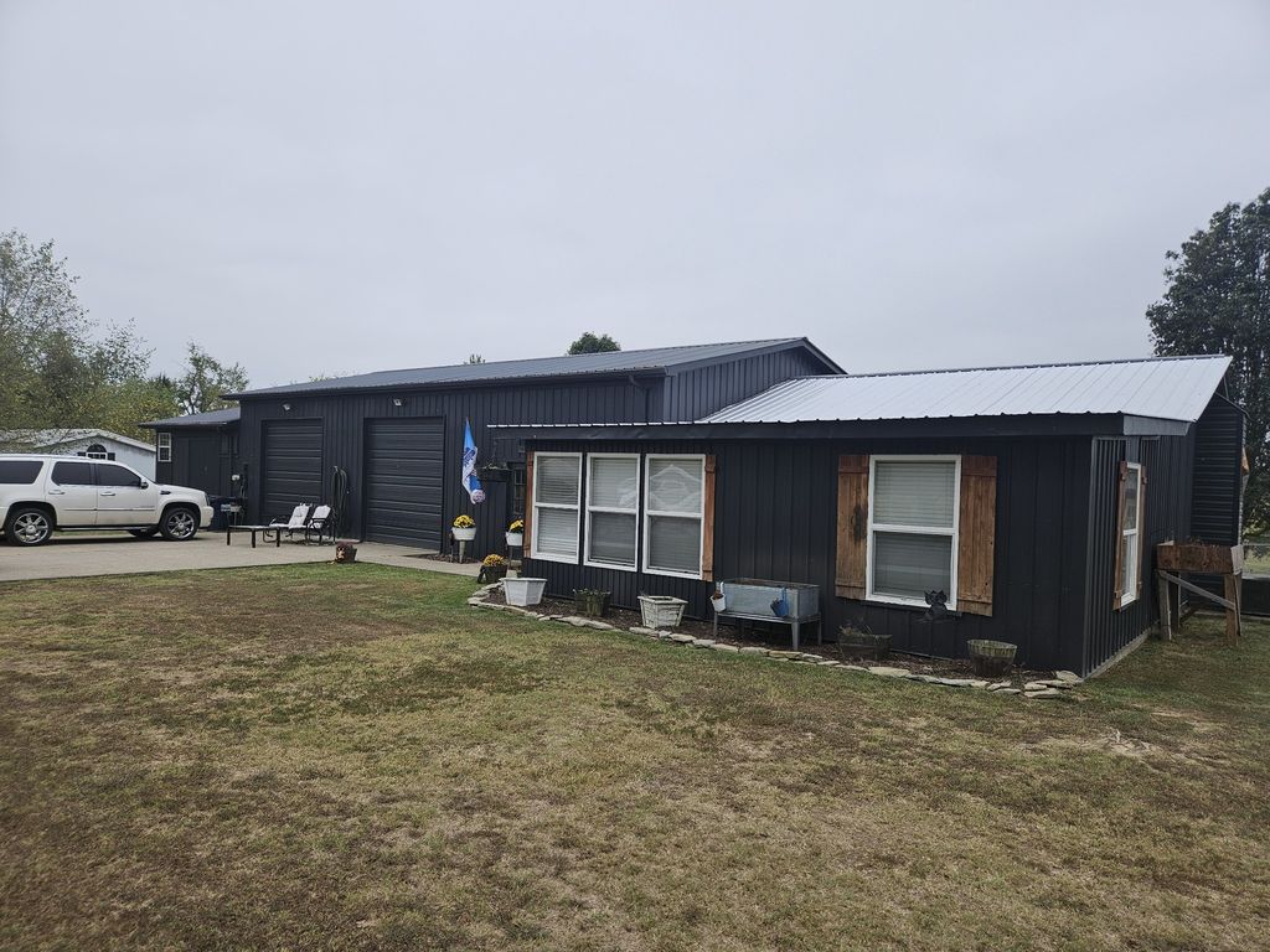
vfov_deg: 58.9
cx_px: 635
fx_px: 844
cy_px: 476
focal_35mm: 23
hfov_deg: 73.9
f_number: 1.8
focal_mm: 5.4
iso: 25
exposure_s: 1/652
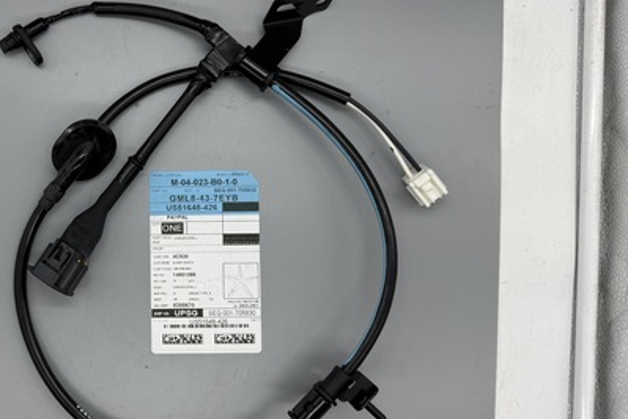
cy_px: 221
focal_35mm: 40
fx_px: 698
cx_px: 153
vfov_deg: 33.4
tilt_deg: -88.8
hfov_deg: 46.6
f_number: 1.78
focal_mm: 6.76
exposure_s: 1/1314
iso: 80
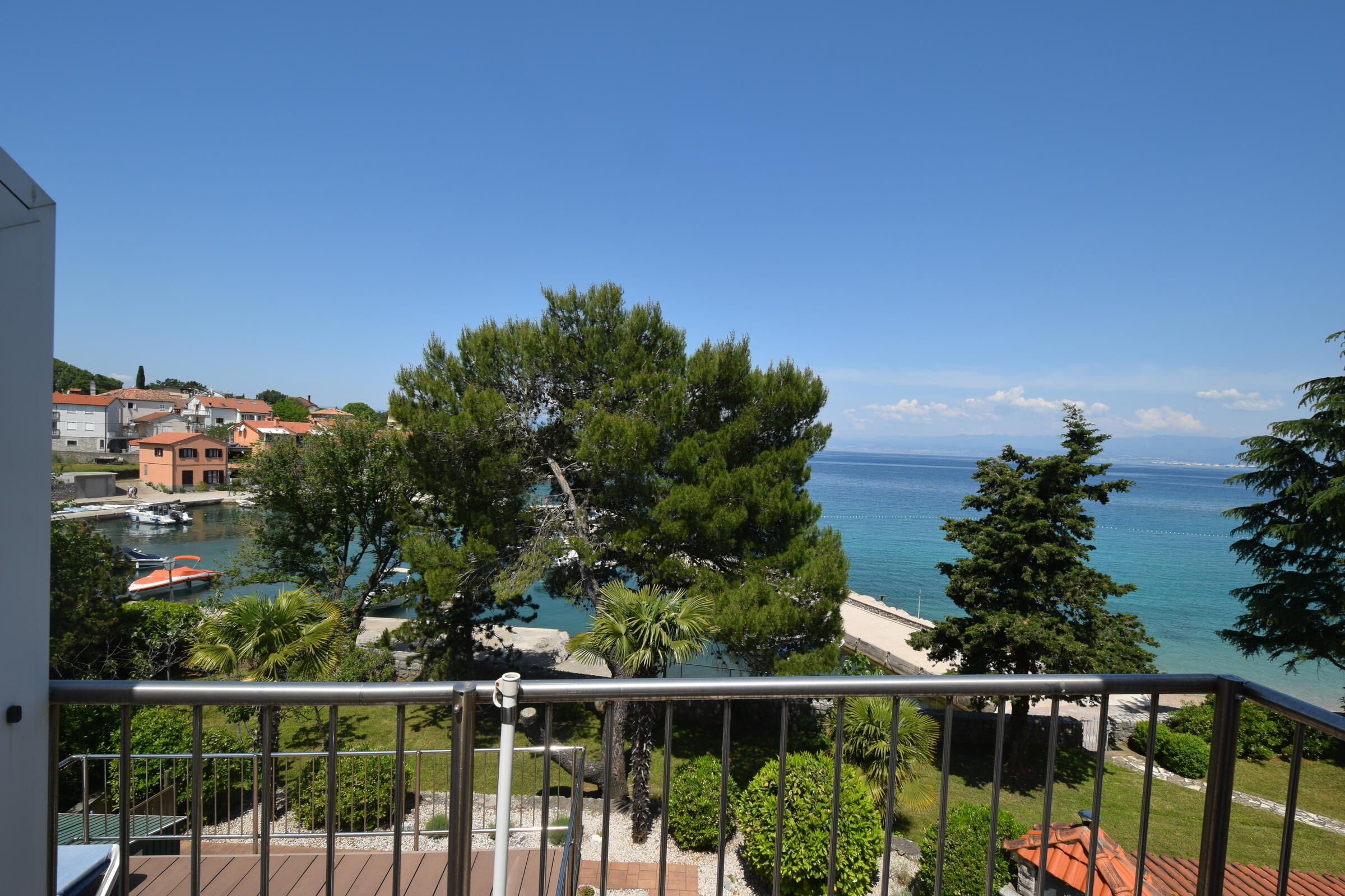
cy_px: 448
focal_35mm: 15
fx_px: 560
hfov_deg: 100.4
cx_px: 672
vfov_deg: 77.3
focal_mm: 10
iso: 200
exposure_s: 1/400
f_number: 10
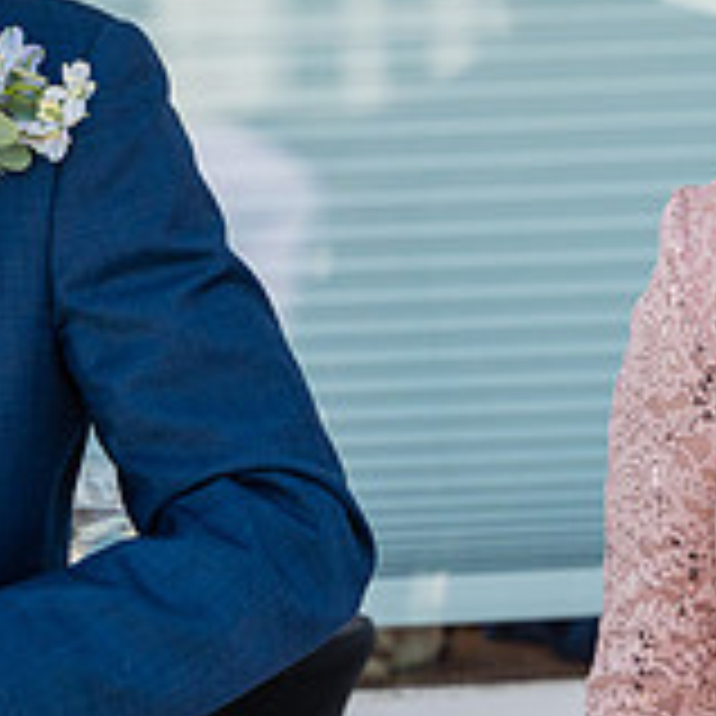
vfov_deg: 4.0
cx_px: 396
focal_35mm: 434
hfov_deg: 4.0
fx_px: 10156
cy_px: 81
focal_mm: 140
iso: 1000
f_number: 4.5
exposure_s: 1/3200
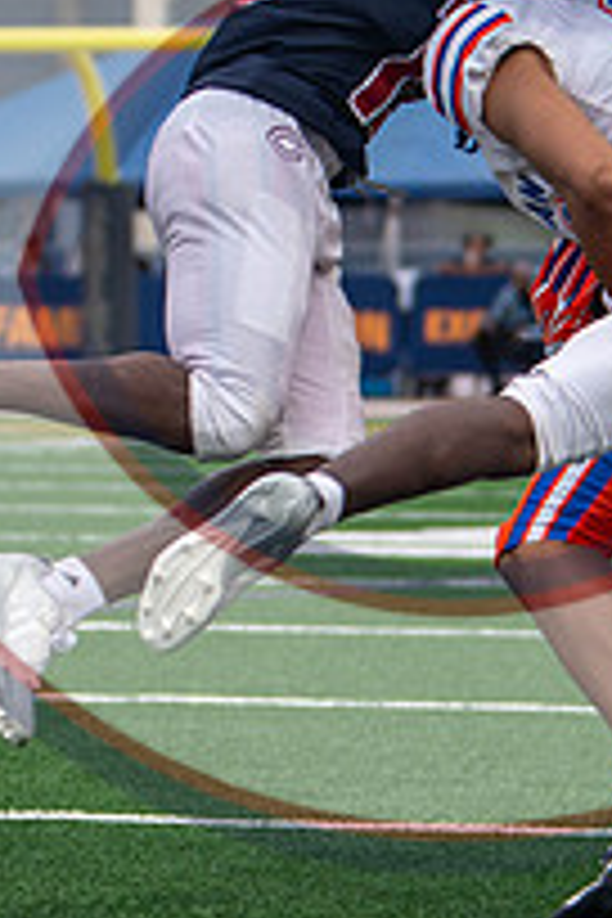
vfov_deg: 5.2
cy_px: 555
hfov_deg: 3.5
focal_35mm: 398
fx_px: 10148
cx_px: 341
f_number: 2.8
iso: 220
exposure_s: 1/1000
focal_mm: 75
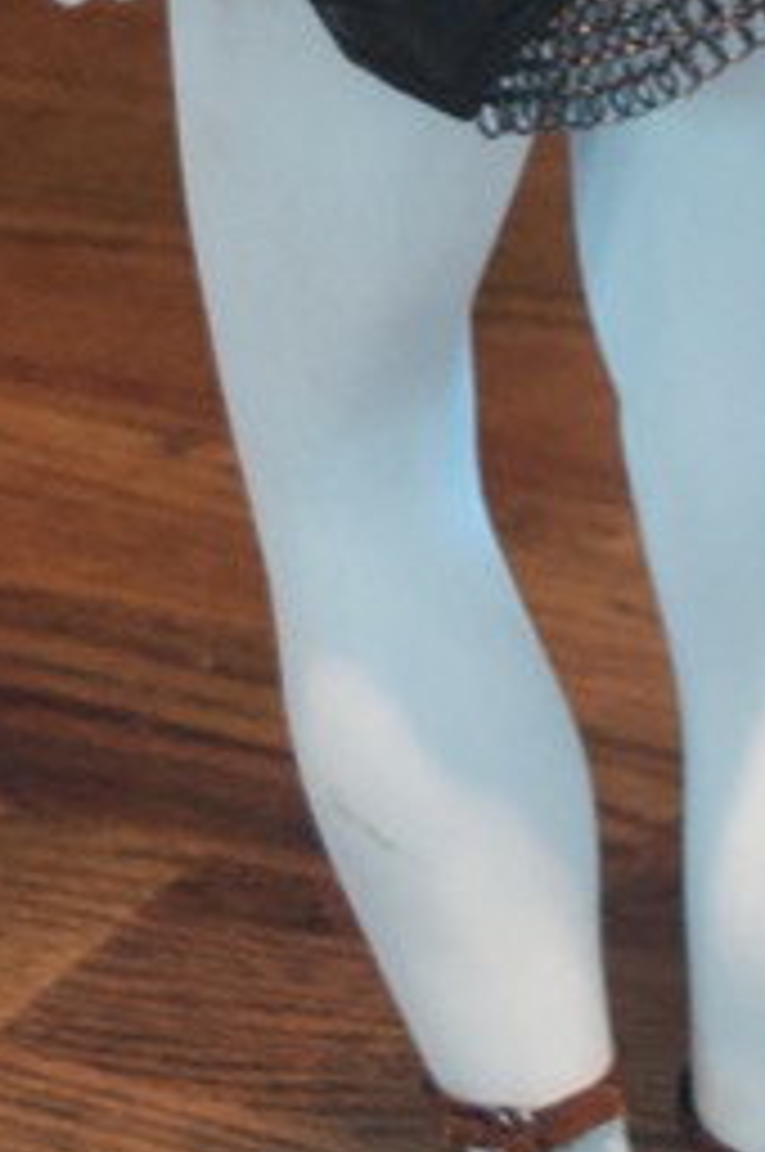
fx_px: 5944
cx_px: 572
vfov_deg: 10.7
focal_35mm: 186
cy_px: -549
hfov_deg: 7.4
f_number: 4.2
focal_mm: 31
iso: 1600
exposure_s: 1/15
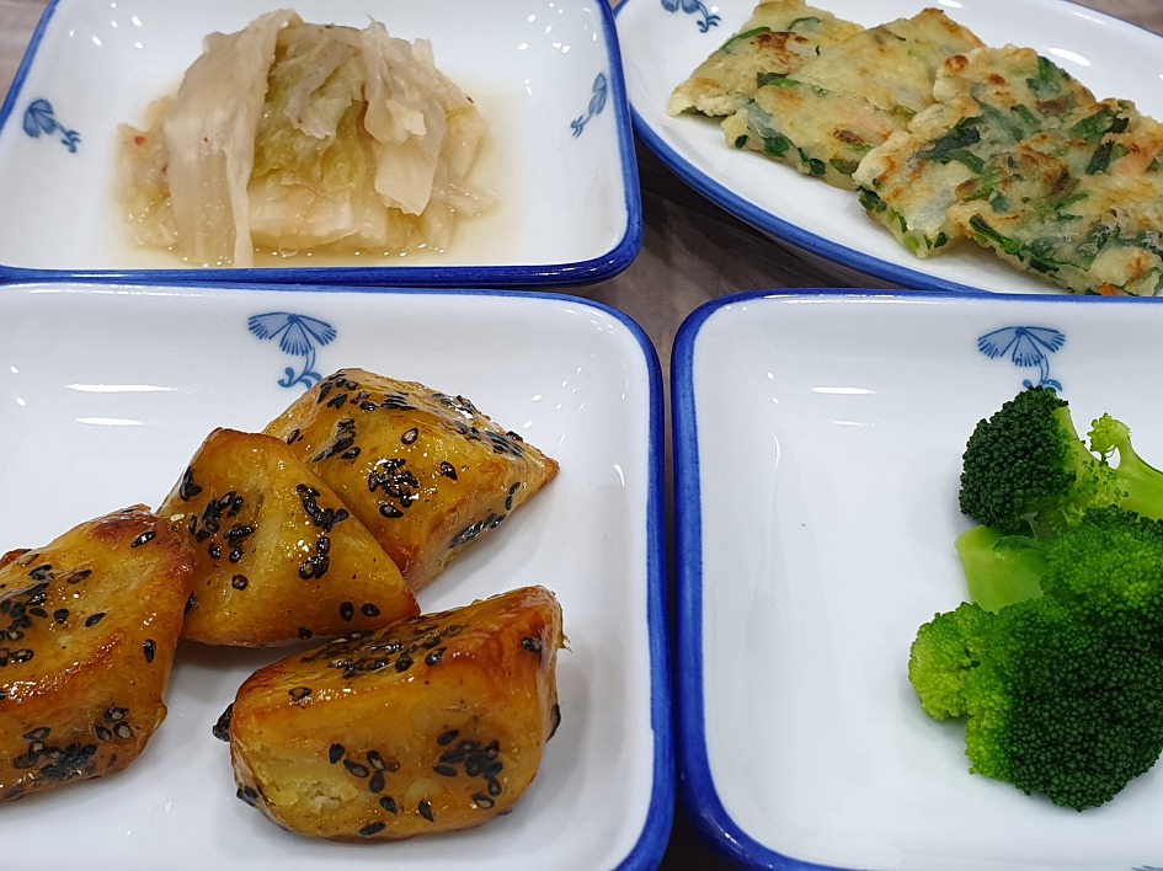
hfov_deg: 67.3
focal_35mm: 26
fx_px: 873
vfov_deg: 53.0
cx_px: 582
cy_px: 436
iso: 160
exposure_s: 1/60
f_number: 2.4
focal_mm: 4.3
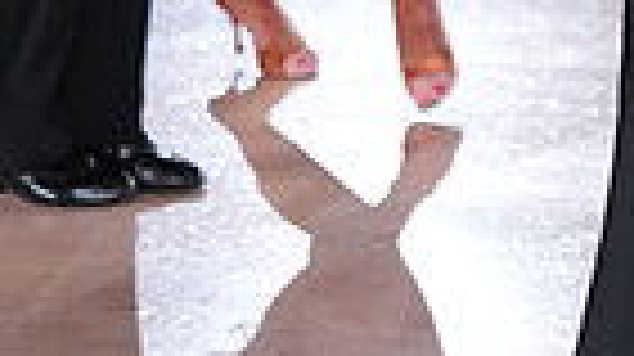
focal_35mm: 453
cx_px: 295
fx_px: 7608
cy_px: -496
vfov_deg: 2.7
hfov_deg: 4.8
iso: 4000
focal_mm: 105
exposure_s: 1/500
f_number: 4
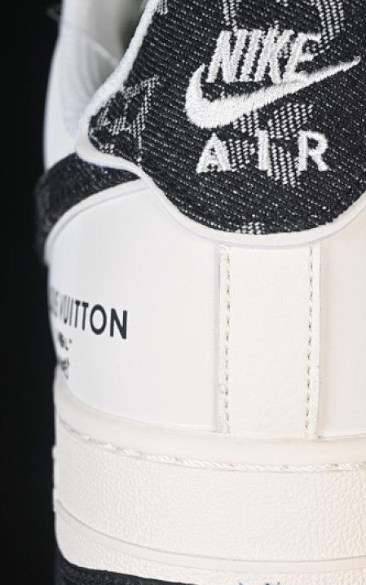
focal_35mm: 115
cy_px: 292
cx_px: 252
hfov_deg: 11.4
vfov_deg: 18.1
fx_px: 1835
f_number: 7.1
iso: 160
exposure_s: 1/80
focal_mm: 50
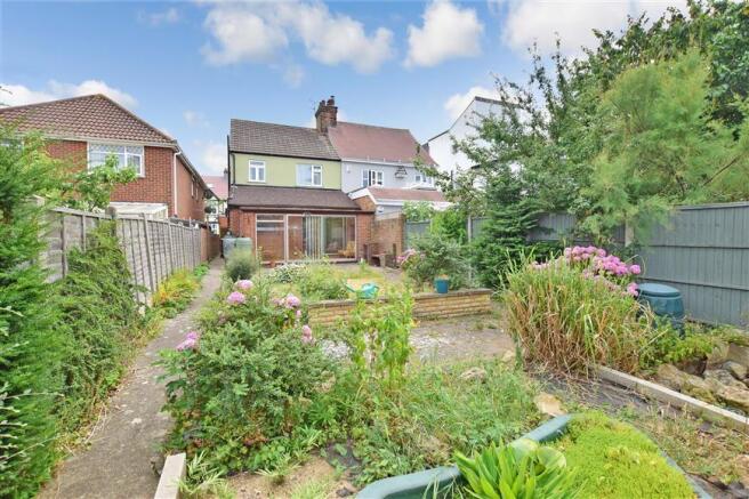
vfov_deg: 77.3
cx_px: 374
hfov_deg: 100.4
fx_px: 312
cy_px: 250
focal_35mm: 15
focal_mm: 10
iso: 200
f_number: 9
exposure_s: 1/320
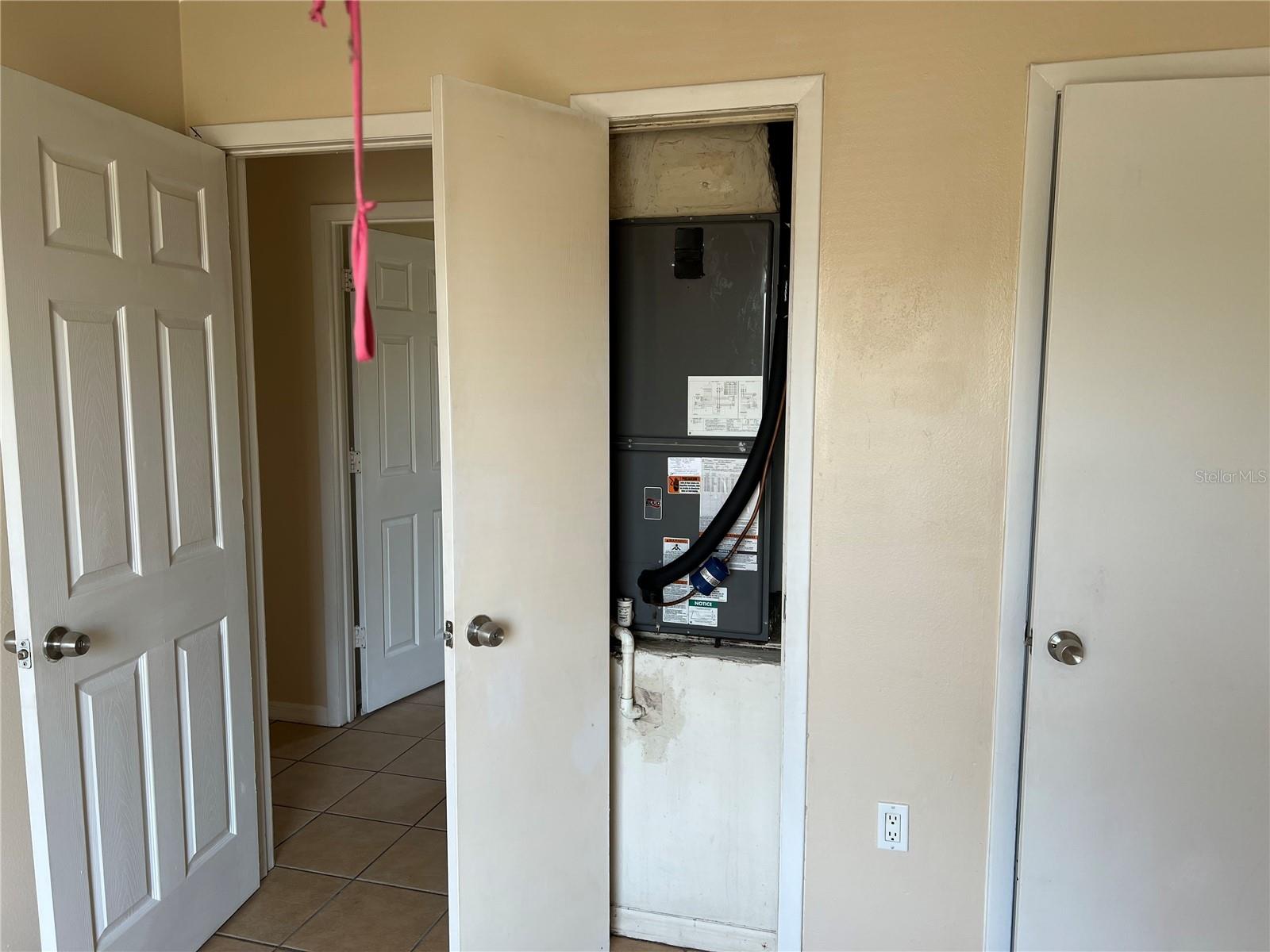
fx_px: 954
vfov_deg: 53.1
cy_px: 476
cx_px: 635
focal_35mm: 26
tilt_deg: -6.9
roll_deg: +0.0
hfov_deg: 67.3
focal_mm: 5.7
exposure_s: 1/121
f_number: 1.5
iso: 64
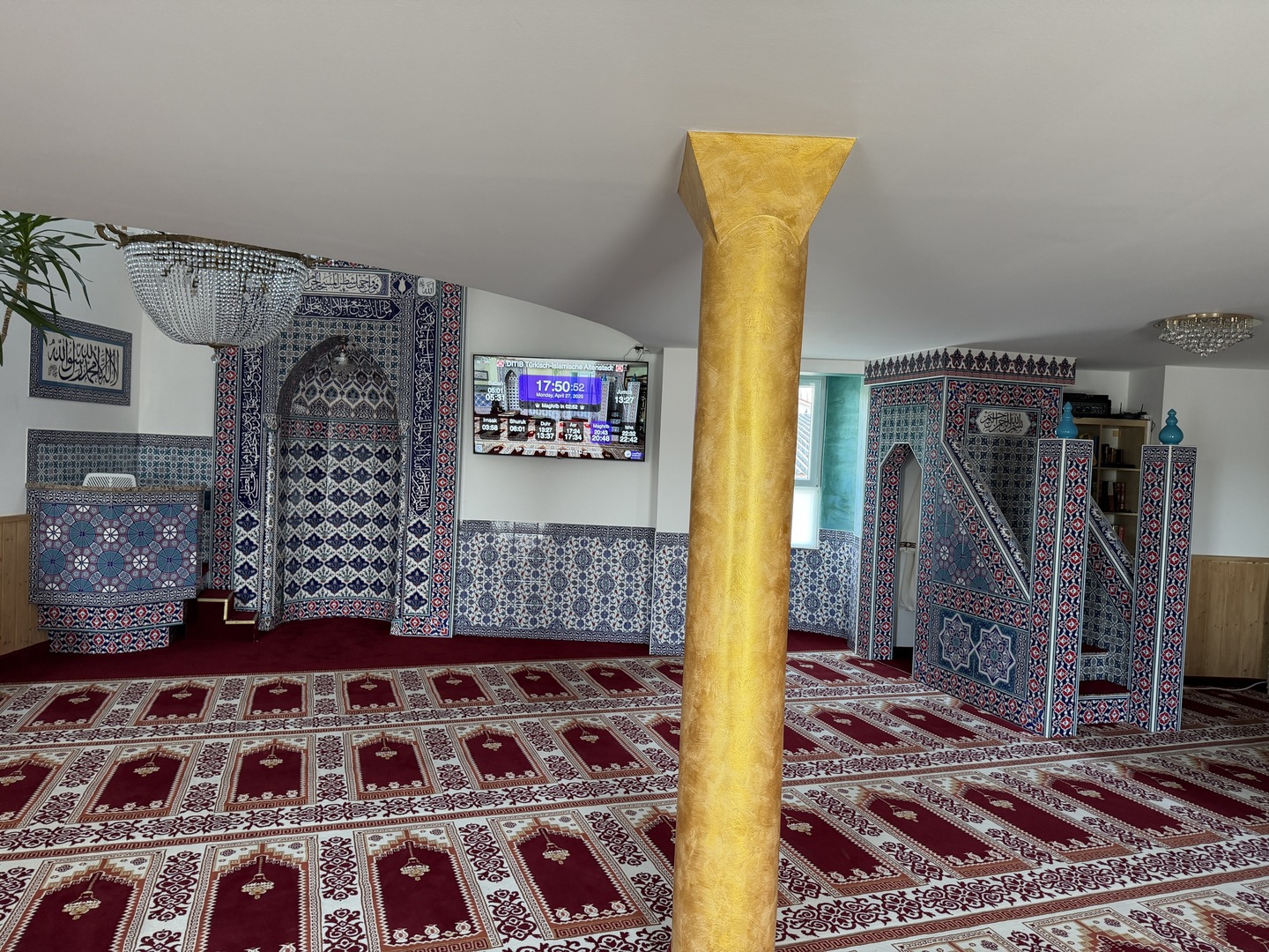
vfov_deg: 56.8
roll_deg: -2.8
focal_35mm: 24
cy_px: 476
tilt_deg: -1.3
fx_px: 880
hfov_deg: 71.6
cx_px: 634
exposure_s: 1/60
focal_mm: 6.76
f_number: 1.78
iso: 160
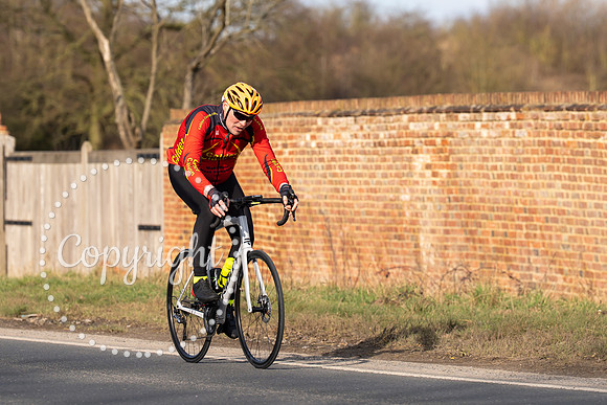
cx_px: 245
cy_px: 150
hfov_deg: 8.7
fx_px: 3971
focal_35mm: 235
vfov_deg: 5.8
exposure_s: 1/800
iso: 100
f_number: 4
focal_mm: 160
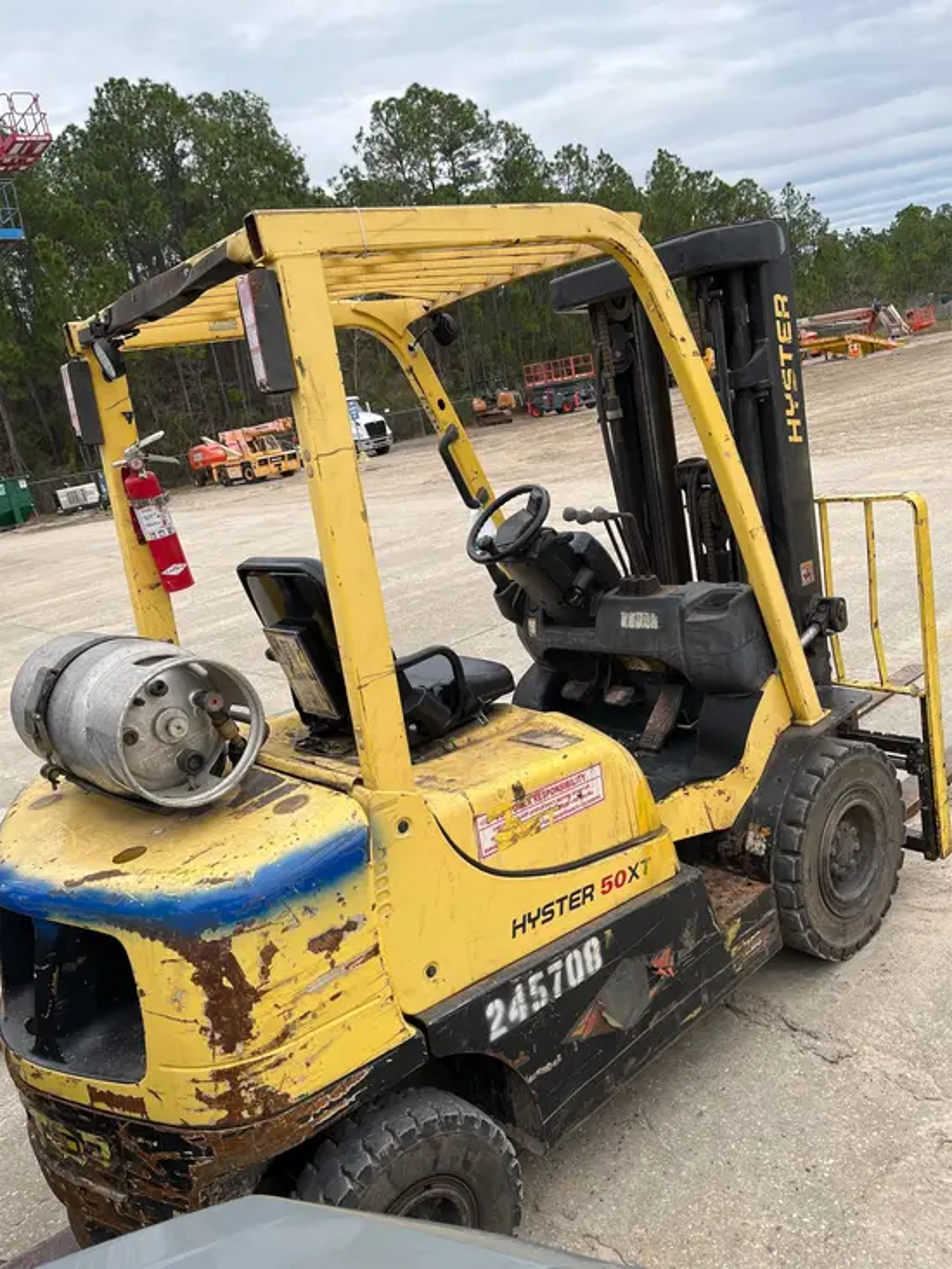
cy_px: 634
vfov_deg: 67.3
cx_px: 476
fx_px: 953
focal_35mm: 26
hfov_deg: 53.1
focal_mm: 5.1
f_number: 1.6
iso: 50
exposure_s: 1/951
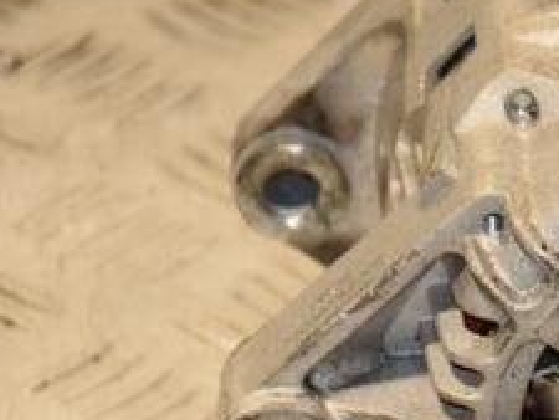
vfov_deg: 3.7
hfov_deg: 4.9
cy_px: 308
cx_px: 706
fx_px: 6532
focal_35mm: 404
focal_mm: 105
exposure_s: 1/160
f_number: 5.6
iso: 800
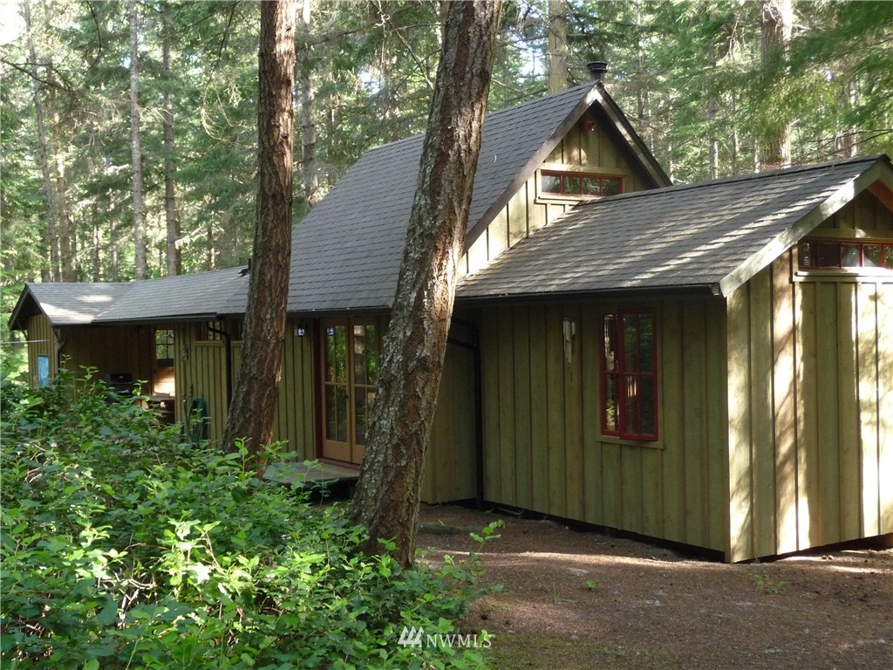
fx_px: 1109
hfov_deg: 43.9
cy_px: 335
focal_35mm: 43
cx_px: 446
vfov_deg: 33.6
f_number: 4
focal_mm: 7.1
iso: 320
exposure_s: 1/30
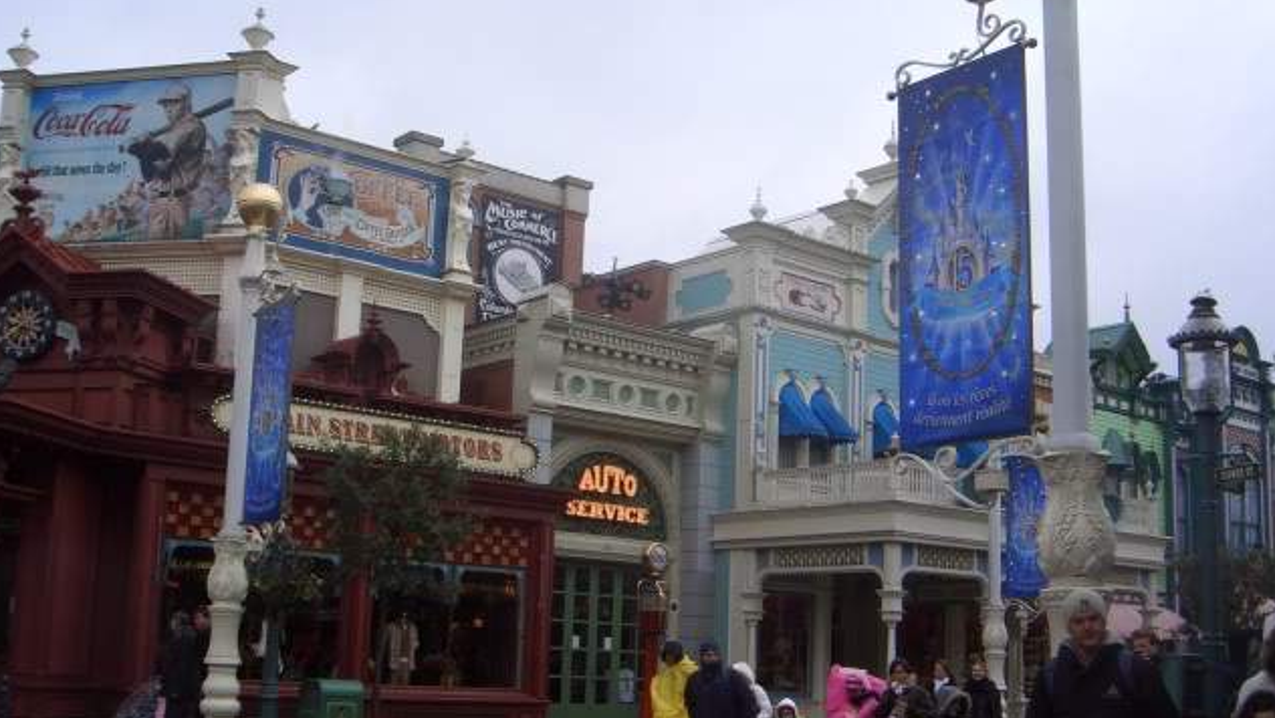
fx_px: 1454
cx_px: 633
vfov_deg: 27.7
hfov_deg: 47.3
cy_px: 371
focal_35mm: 43
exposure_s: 1/125
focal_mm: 8
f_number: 4.8
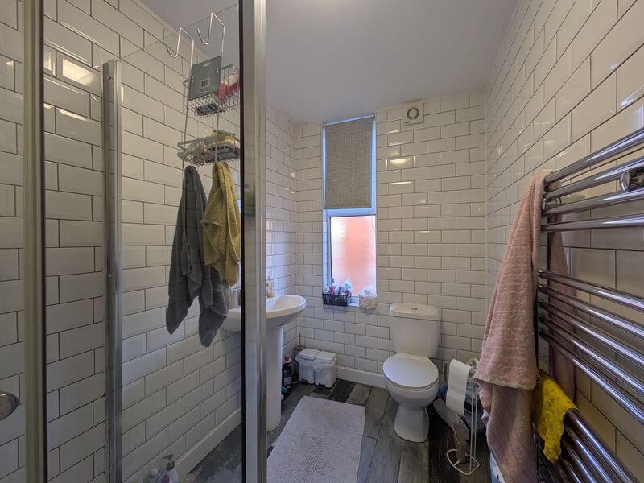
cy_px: 242
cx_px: 322
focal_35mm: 14
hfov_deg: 102.1
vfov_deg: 85.7
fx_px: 260
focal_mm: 1.83
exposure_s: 1/50
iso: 62
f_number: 2.2
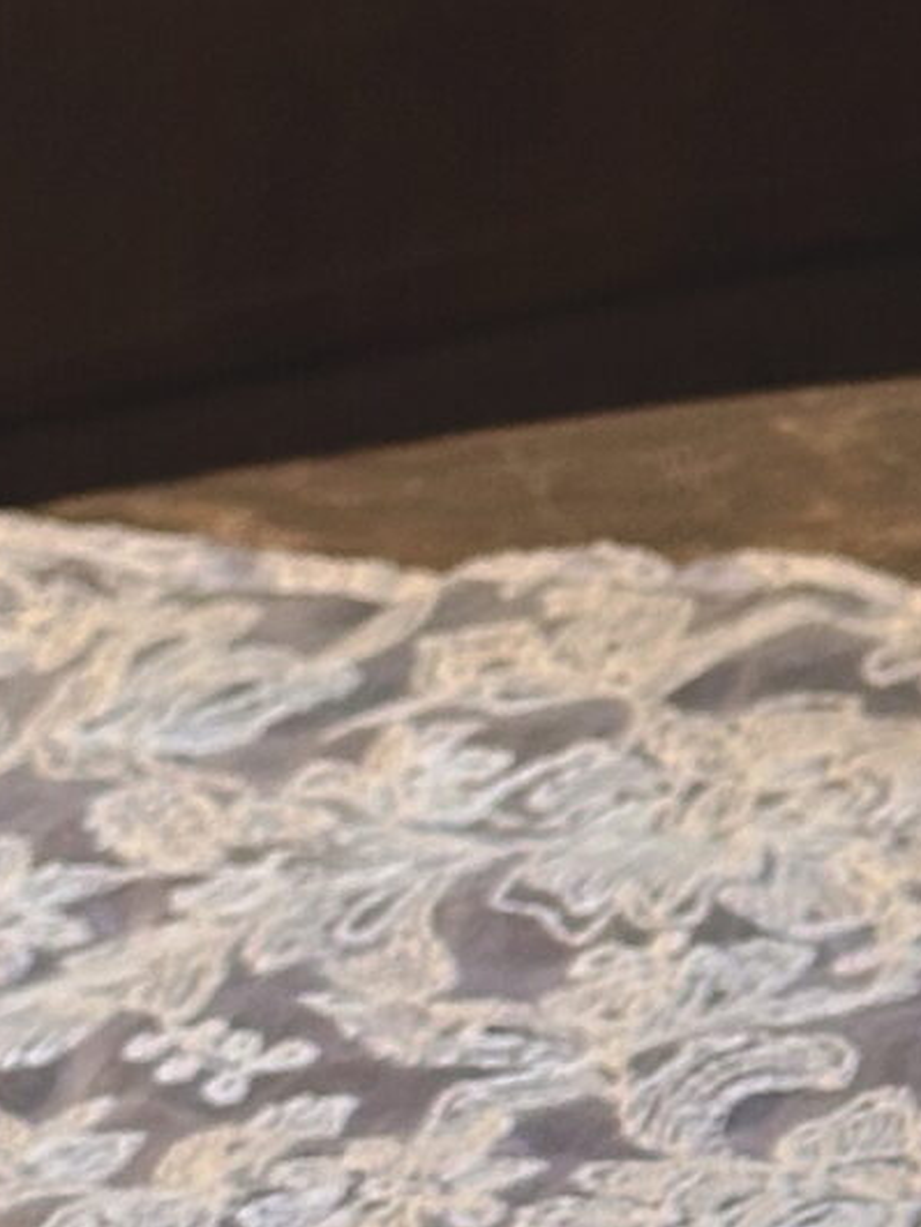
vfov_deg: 8.5
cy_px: 1506
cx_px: 1710
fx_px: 8195
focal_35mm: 231
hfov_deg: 6.3
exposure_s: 1/59
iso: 200
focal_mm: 6.86
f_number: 1.78
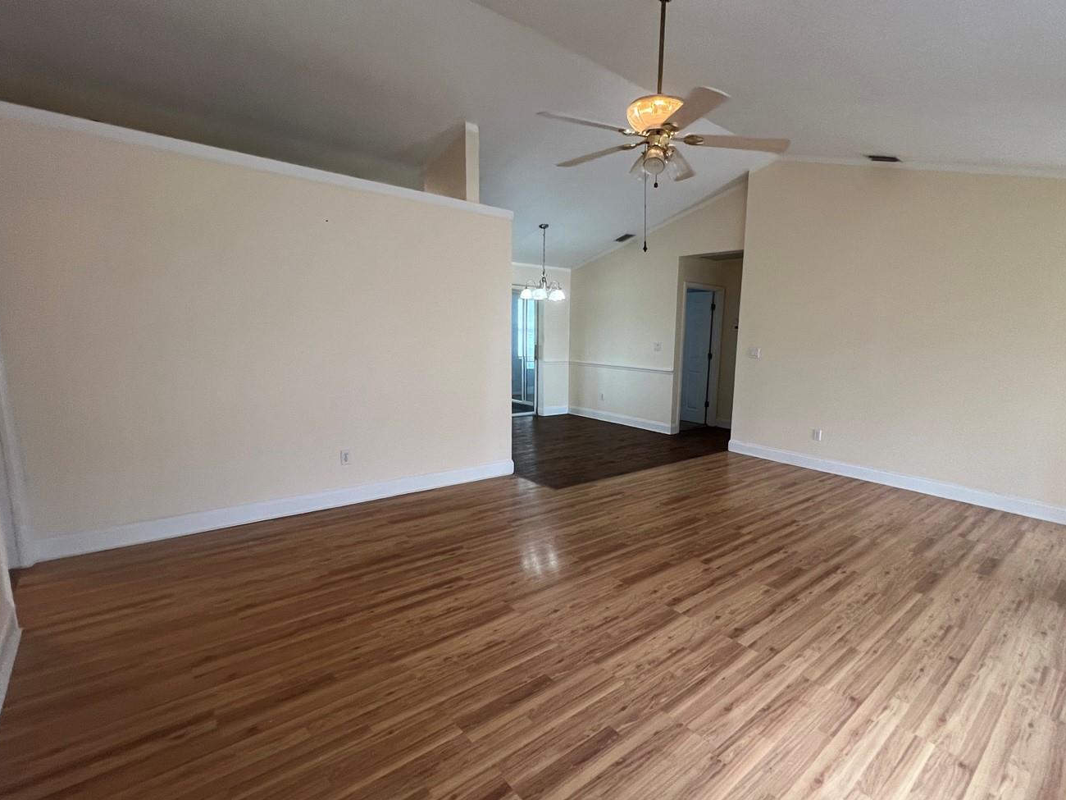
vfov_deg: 78.1
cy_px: 414
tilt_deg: -6.5
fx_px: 493
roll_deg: -2.5
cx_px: 611
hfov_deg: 93.8
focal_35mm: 16
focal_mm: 1.57
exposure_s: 1/120
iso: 200
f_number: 1.8
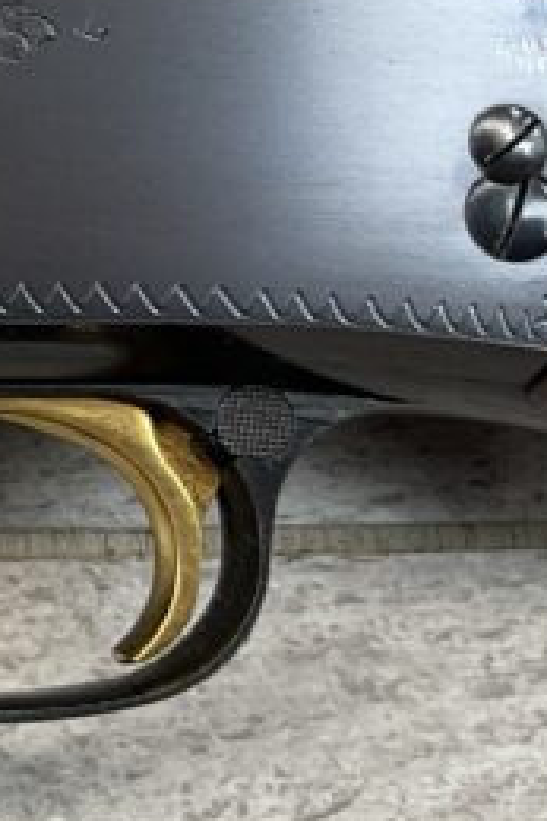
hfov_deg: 10.4
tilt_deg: -72.4
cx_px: -623
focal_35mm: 119
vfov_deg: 16.8
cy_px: 3
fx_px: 2716
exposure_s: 1/120
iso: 20
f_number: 1.8
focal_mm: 3
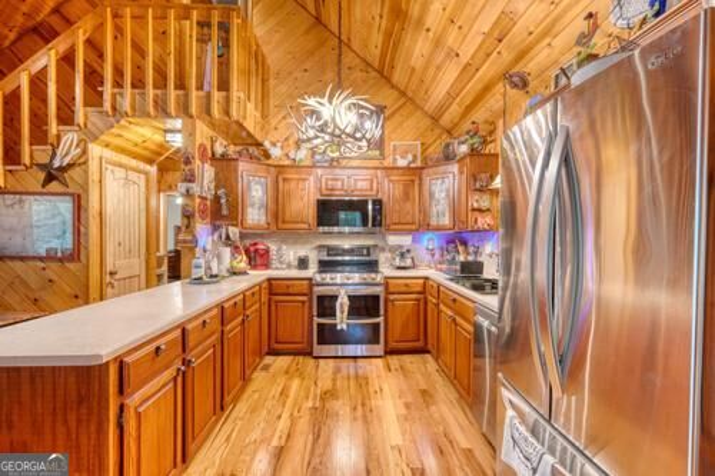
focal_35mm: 15
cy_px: 238
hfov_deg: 100.4
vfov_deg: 77.3
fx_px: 298
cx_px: 358
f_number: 8
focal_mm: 10
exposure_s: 2
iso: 100
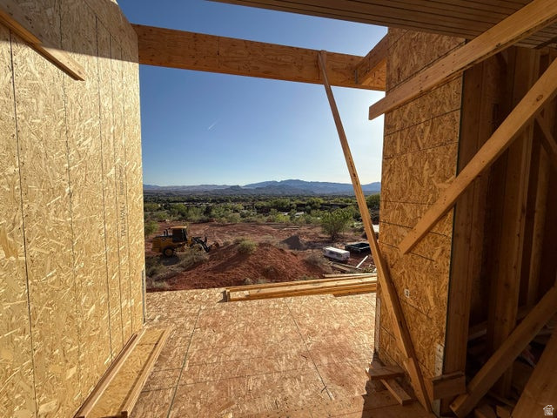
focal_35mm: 14
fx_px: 225
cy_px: 209
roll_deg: -1.1
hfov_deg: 102.1
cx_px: 278
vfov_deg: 85.7
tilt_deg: -2.9
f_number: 2.2
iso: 50
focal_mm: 2.22
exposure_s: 1/3289
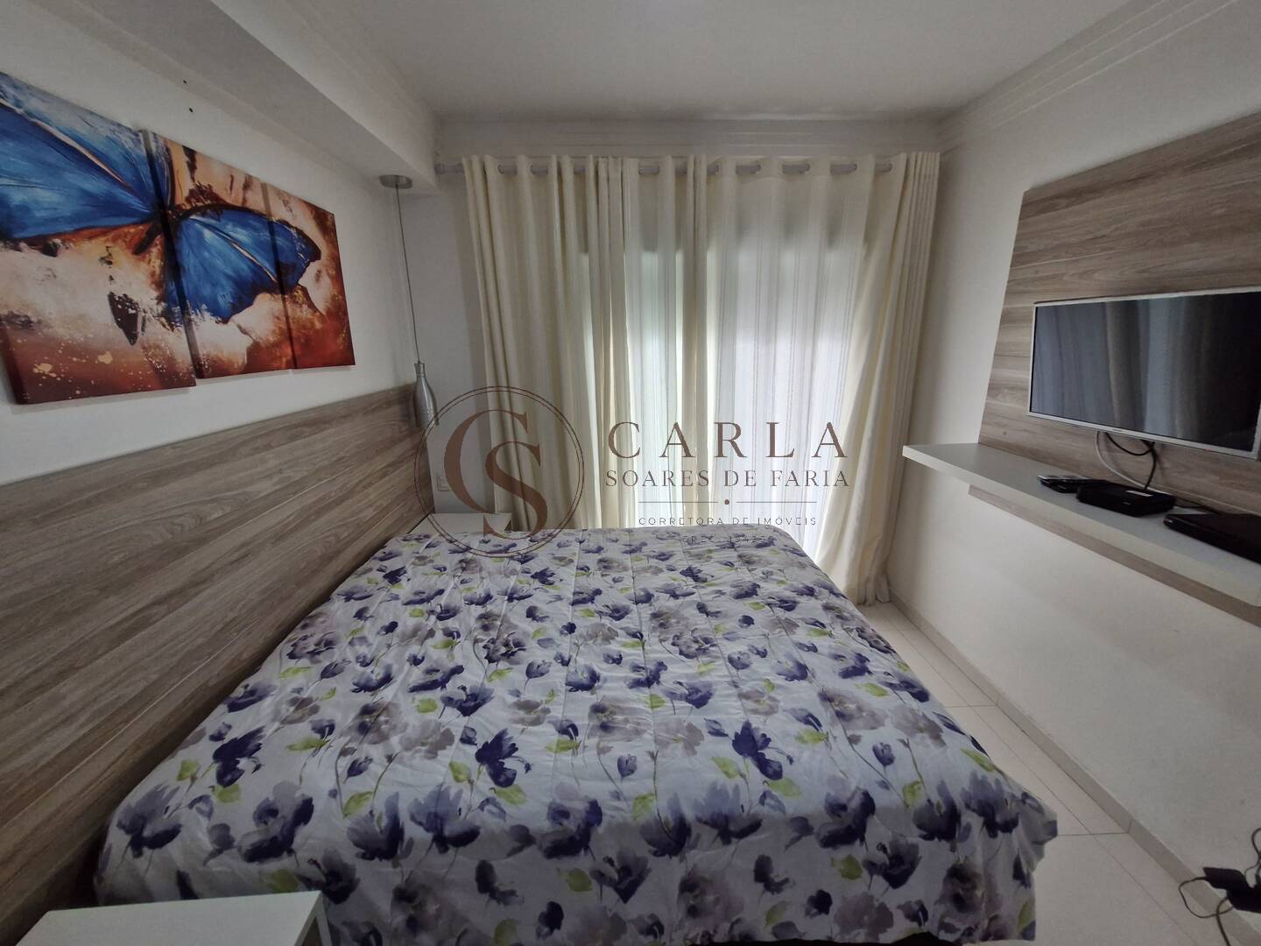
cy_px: 473
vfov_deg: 89.9
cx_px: 630
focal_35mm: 13
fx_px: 474
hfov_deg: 106.2
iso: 160
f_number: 2.2
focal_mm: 1.74
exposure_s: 1/60
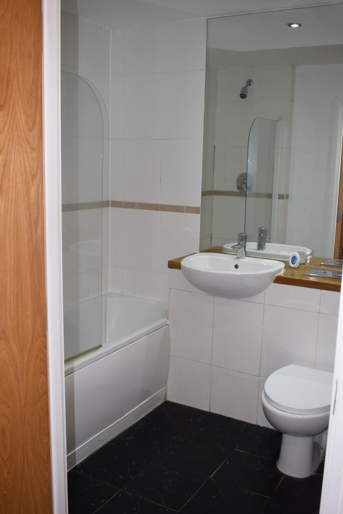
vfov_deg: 53.1
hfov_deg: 36.9
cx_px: 172
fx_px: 514
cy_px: 257
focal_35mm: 36
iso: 800
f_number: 5
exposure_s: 1/100
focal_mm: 24
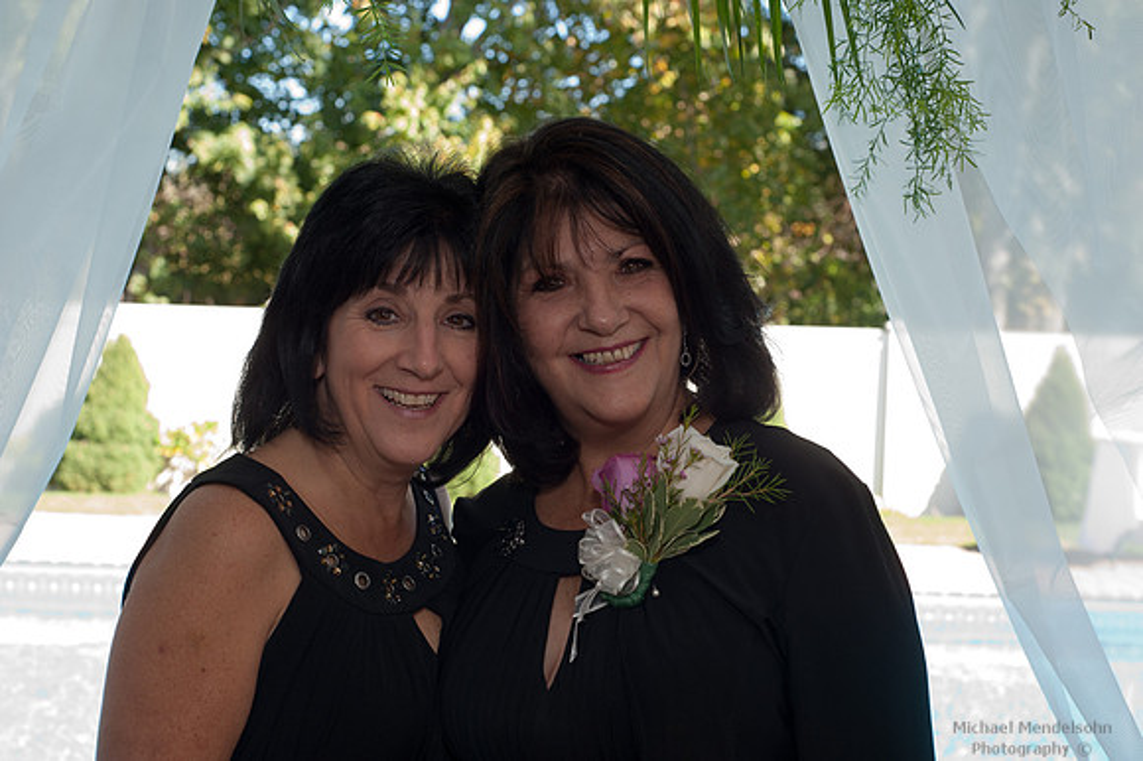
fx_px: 1587
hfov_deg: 39.6
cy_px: 380
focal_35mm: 50
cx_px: 572
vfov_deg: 27.0
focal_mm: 50
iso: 640
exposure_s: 1/125
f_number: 6.3
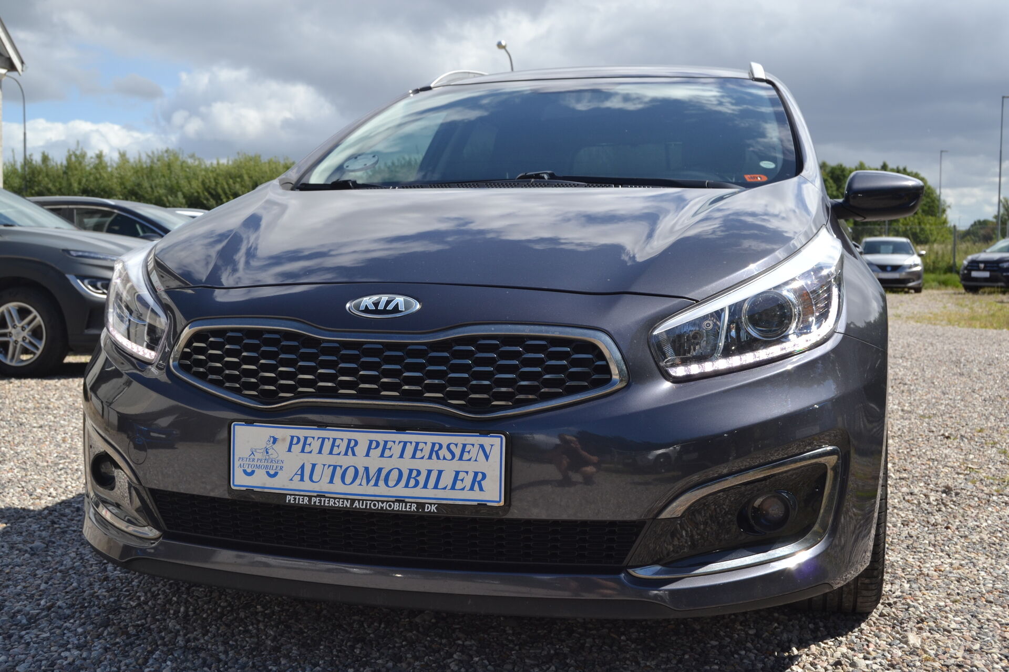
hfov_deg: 49.6
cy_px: 336
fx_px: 1093
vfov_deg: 34.2
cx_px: 504
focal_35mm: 39
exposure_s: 1/250
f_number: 8
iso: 100
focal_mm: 26
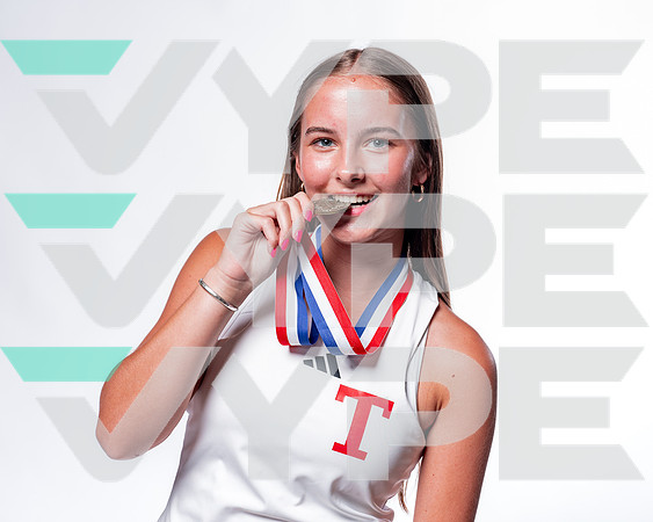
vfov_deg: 21.9
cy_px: 261
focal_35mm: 70
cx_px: 374
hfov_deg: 27.2
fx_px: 1349
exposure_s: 1/250
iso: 100
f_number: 4.5
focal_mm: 62
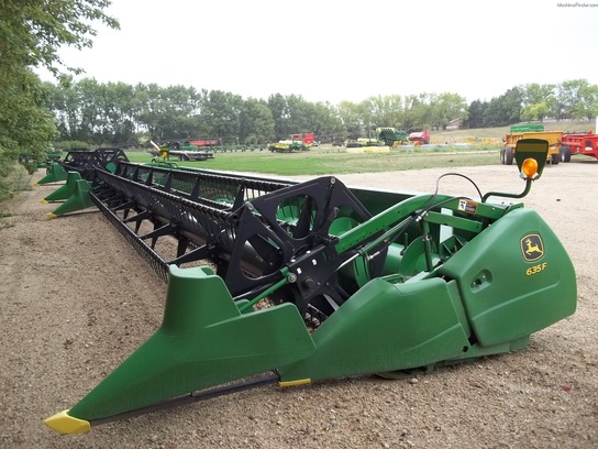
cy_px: 224
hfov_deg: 56.8
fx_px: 553
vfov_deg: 44.2
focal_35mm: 32
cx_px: 299
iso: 64
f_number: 2.9
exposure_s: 1/160
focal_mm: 5.7
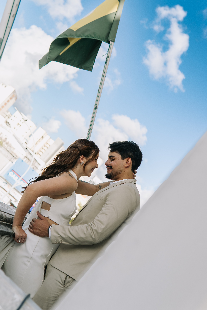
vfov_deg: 43.6
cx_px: 104
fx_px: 388
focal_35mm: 45
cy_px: 155
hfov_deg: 29.9
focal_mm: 30
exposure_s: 1/400
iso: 100
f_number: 3.2
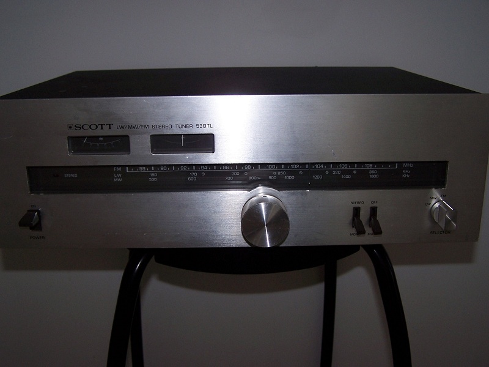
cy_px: 184
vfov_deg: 37.7
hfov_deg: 49.0
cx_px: 244
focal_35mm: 38
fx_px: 537
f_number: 2.8
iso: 80
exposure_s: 1/60
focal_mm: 6.3
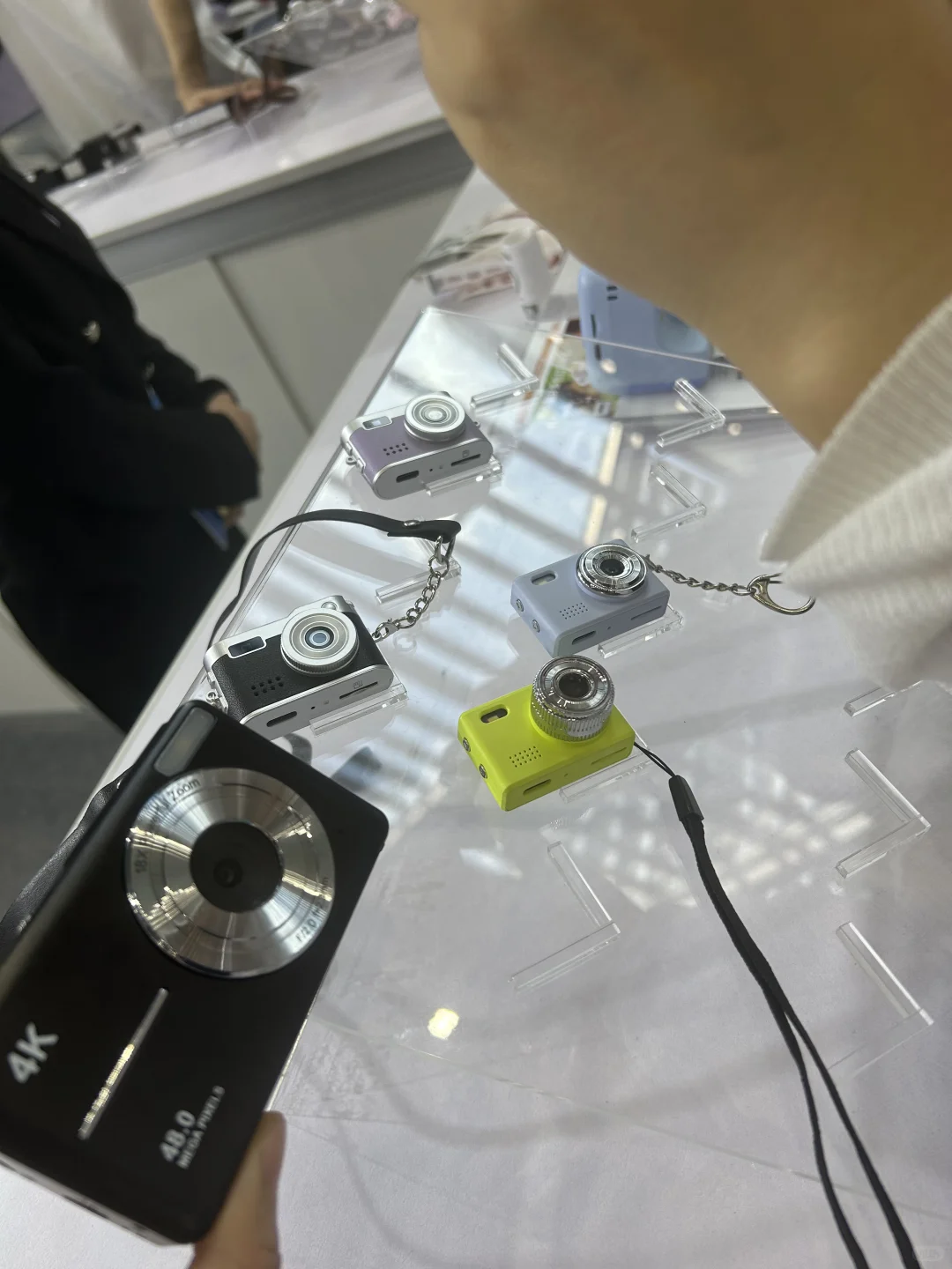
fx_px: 953
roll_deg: +28.3
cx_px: 476
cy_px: 634
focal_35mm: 26
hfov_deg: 53.1
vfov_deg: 67.3
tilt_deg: -39.4
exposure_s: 1/163
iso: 40
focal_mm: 5.7
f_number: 1.5
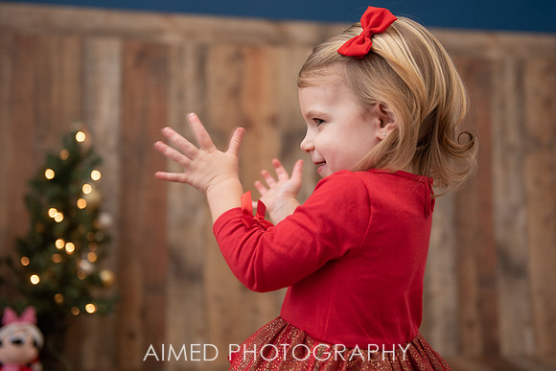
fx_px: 806
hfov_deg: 38.0
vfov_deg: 25.9
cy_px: 169
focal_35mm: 52
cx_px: 302
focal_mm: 48
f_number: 2.8
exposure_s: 1/200
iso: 500
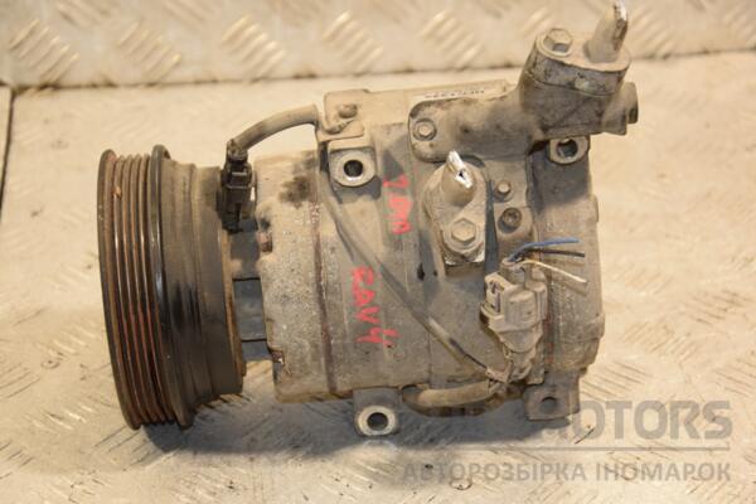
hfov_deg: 20.6
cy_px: 252
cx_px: 378
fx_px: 2079
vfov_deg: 13.8
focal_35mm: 99
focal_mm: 66
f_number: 5.3
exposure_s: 1/125
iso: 800
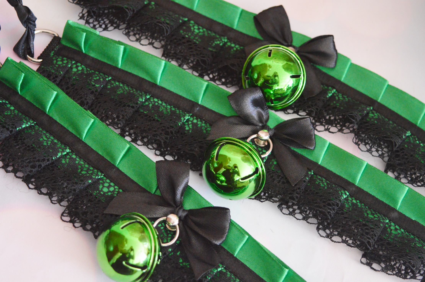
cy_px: 141
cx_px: 212
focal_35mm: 68
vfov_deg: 20.1
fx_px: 796
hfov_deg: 29.9
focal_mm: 45
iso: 2200
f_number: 5
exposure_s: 1/80
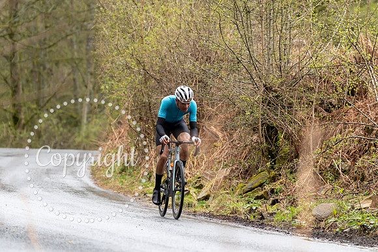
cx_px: 197
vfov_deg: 5.6
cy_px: 112
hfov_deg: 8.4
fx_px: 2566
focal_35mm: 244
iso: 800
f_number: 3.5
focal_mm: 171
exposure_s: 1/1000
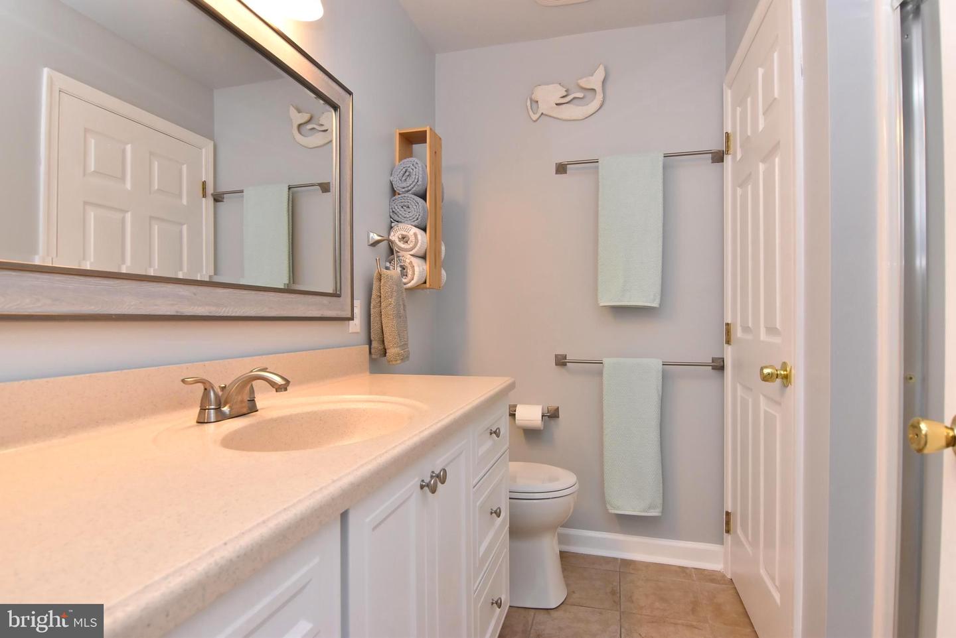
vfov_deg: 67.5
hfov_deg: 90.0
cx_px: 478
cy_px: 319
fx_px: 478
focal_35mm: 18
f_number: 8
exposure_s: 1/60
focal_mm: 12
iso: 800
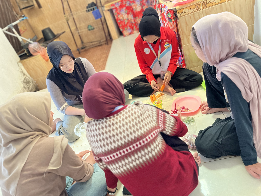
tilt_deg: -30.9
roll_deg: +22.4
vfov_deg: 53.1
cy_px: 98
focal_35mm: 26
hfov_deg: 67.3
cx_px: 130
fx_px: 196
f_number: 1.6
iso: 500
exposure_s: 1/48
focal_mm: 5.1
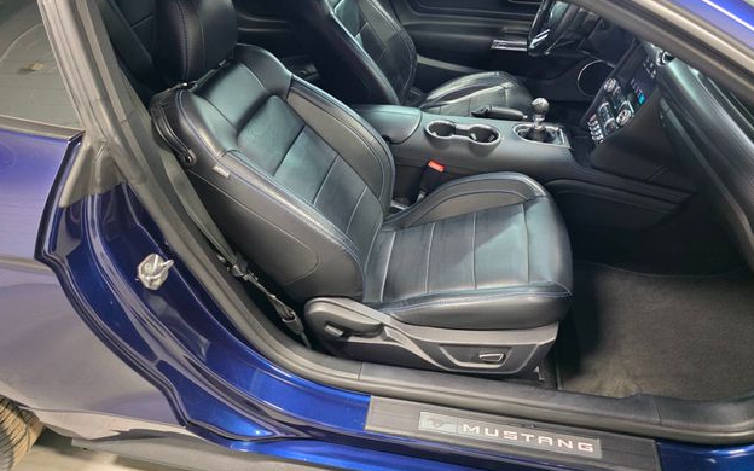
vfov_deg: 48.9
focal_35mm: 25
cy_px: 185
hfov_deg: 72.5
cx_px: 382
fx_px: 514
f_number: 1.7
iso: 1000
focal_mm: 6.3
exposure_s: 1/120
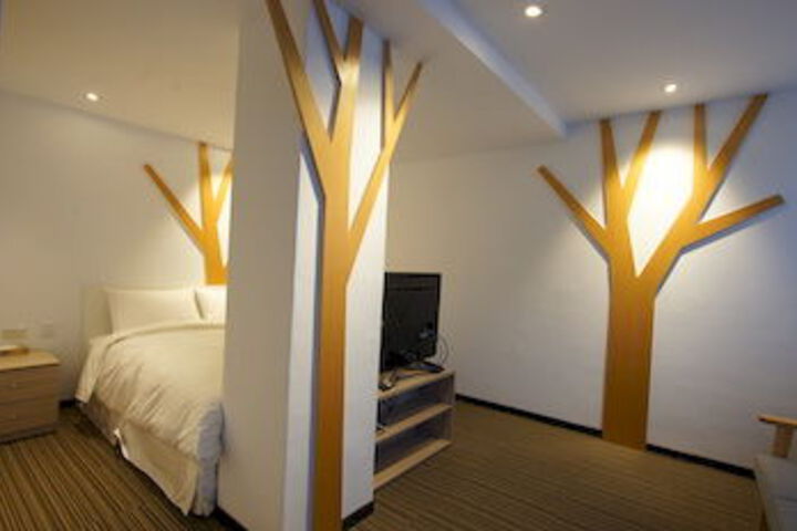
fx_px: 398
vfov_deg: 67.4
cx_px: 398
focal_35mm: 18
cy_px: 266
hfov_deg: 90.0
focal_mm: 12
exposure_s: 1/5
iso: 400
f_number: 10
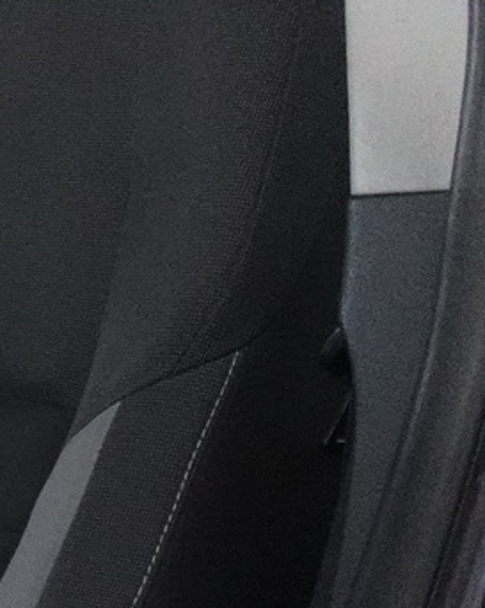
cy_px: 480
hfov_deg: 11.3
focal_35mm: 89
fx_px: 1599
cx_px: -933
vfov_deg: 21.3
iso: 2500
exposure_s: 1/80
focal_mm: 7.6
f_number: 2
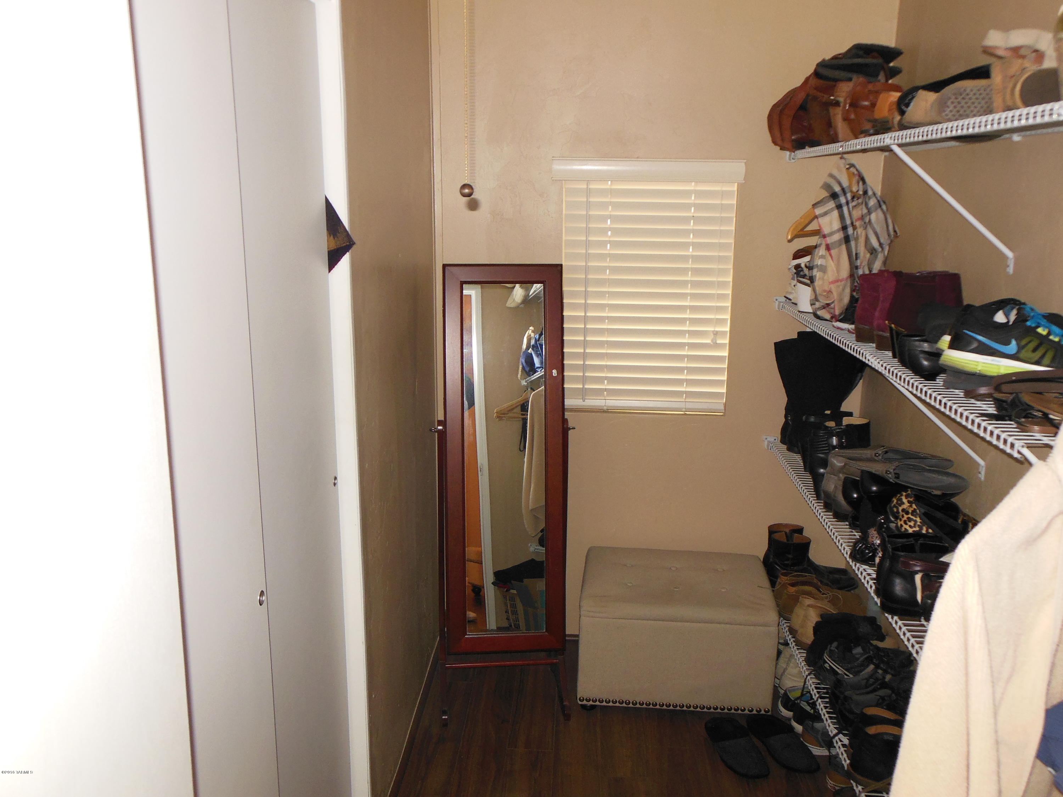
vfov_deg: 48.2
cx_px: 532
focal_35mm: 29
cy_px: 398
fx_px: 891
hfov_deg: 61.7
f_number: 3.3
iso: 250
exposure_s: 1/25
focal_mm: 5.2
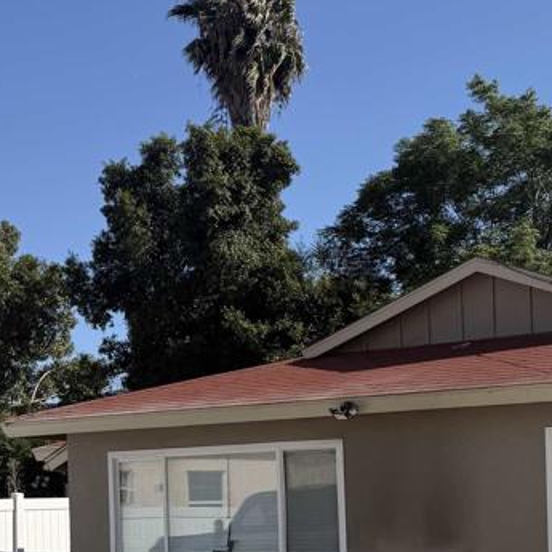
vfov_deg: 26.4
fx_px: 1137
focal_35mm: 63
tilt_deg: -0.3
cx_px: 603
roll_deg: +1.5
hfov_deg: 25.4
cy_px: 498
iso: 80
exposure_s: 1/5319
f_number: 1.78
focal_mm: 6.76
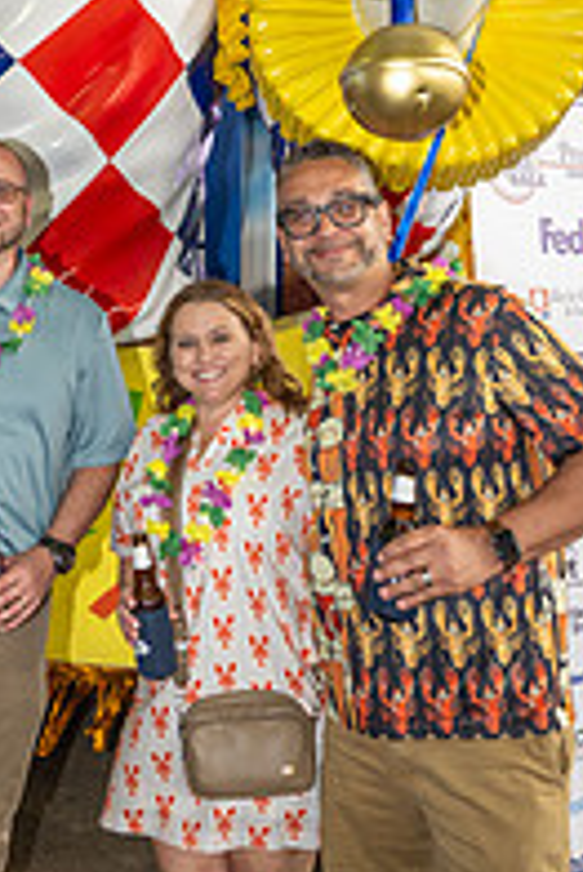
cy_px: 174
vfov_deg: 35.1
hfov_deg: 23.9
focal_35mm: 55
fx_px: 1334
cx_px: 49
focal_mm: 24
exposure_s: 1/125
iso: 280
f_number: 2.8
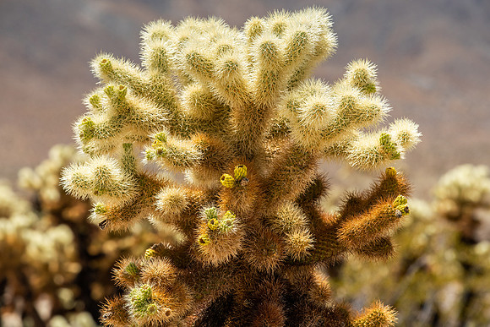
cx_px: 245
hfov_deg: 12.2
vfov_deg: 8.2
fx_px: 2287
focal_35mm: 168
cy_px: 164
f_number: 8
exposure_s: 1/4000
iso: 1600
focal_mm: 168
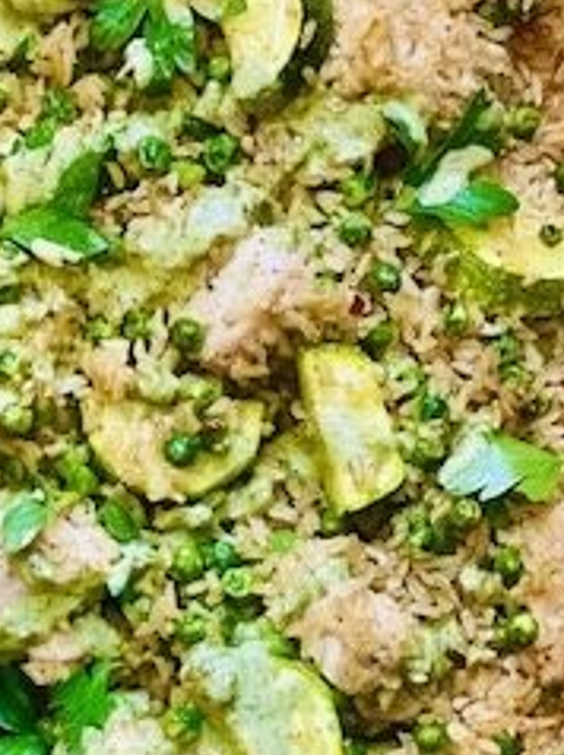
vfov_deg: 13.4
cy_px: 687
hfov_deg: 10.0
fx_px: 3177
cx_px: -51
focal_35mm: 146
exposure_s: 1/120
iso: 160
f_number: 2
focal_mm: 6
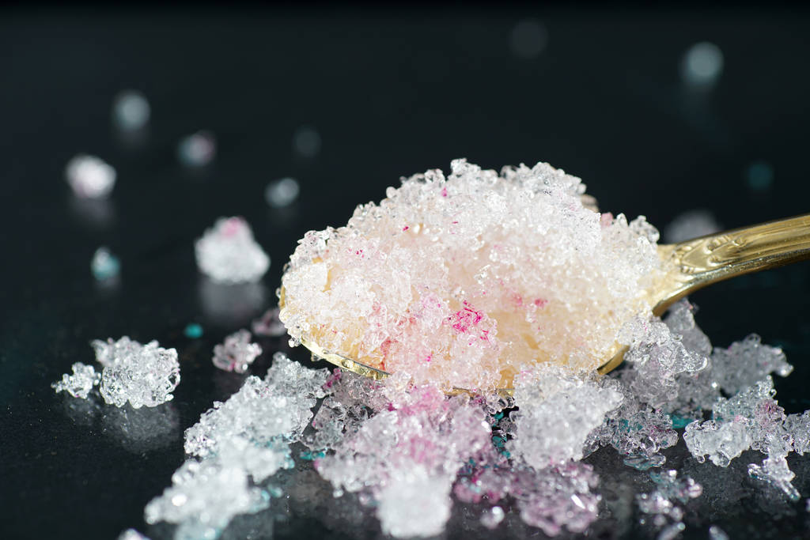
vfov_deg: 15.2
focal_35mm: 90
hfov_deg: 22.6
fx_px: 2025
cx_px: 405
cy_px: 270
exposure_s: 1/200
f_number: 9
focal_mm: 90
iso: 100
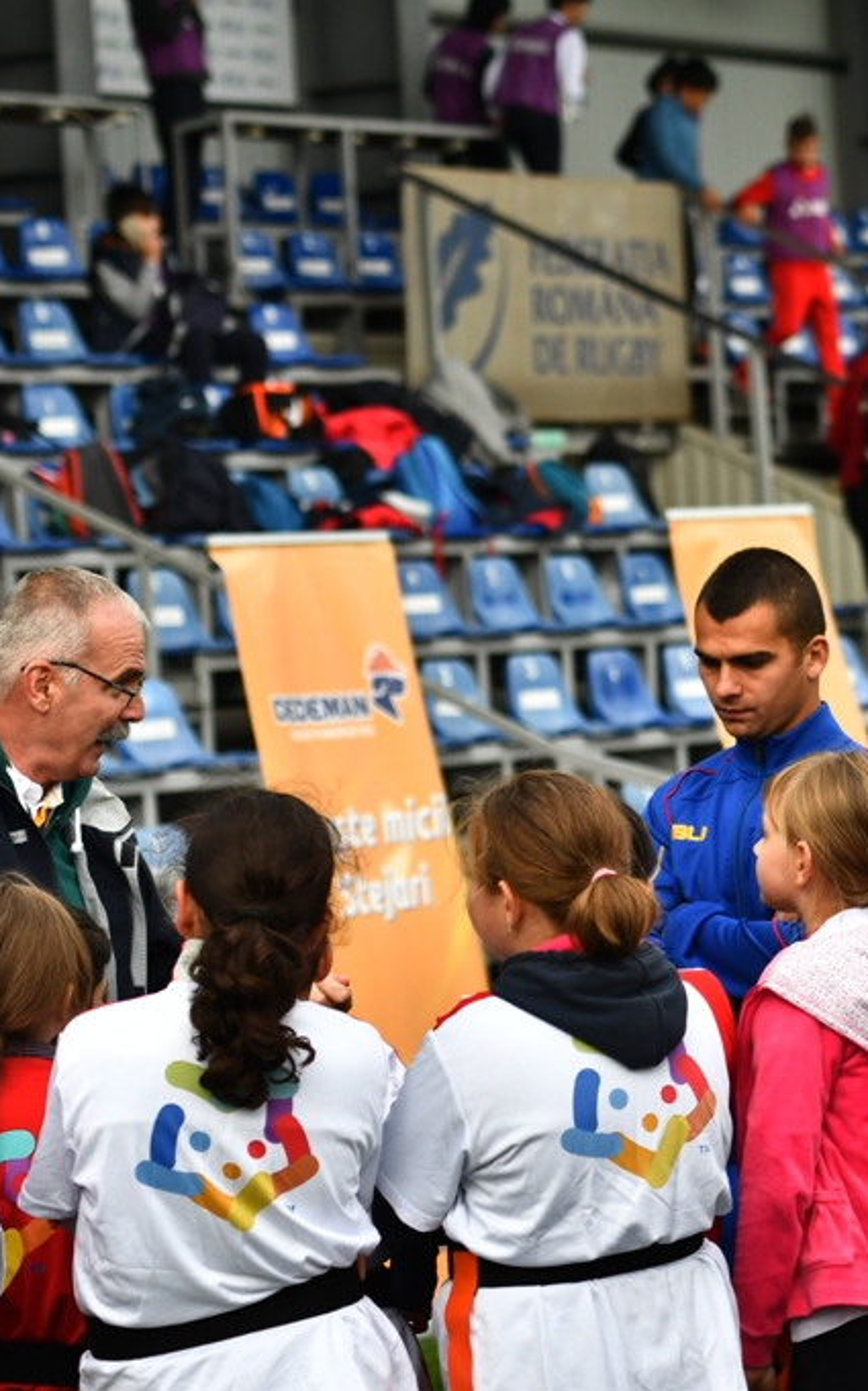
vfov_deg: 13.0
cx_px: 782
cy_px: 696
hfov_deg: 8.1
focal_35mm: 161
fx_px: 6100
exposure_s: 1/2500
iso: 320
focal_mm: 70
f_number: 3.2
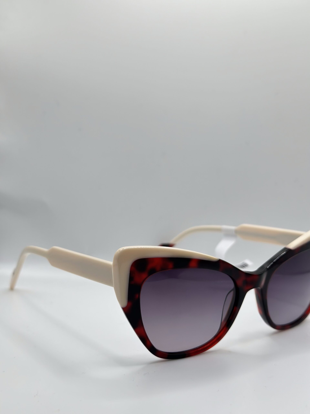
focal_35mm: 48
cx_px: 155
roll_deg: -0.8
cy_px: 207
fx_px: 573
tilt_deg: -27.0
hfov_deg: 30.3
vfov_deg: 39.7
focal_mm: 6.86
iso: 80
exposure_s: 1/676
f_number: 1.78
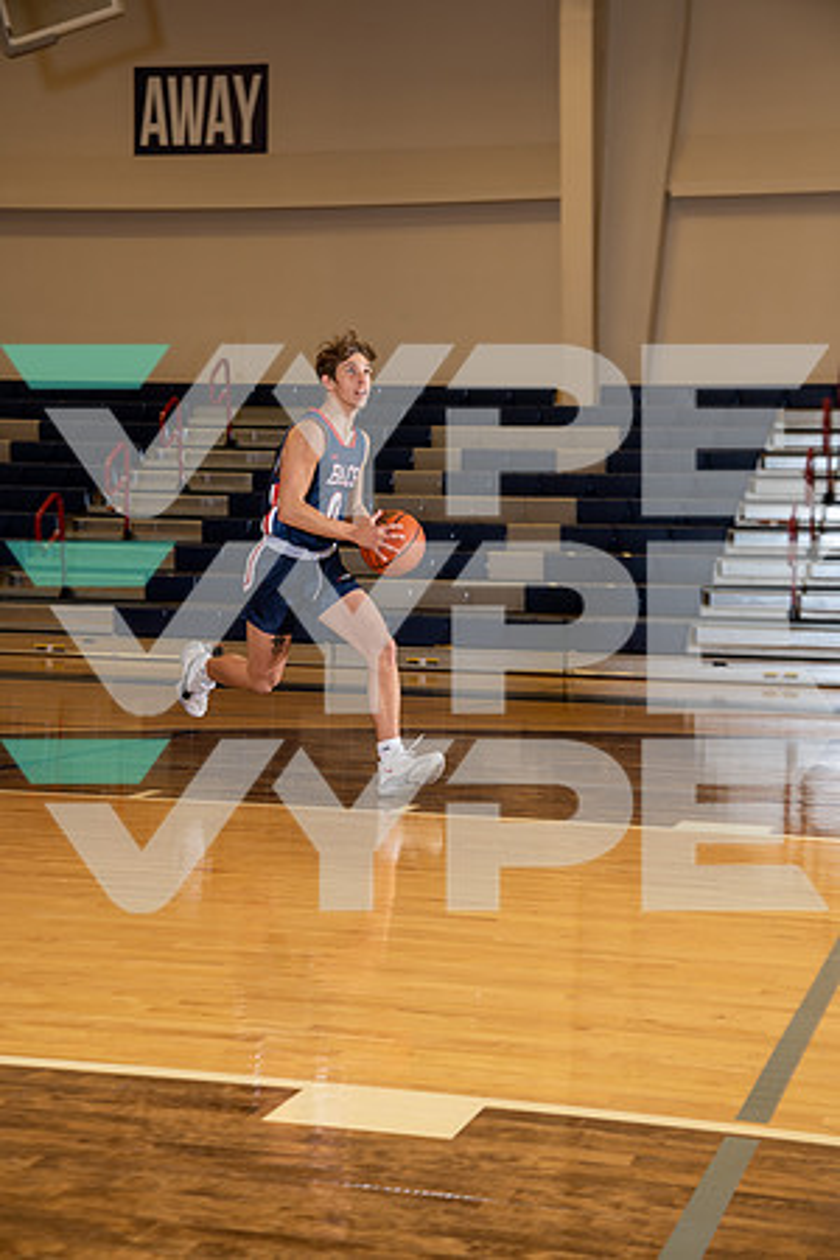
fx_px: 2170
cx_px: 420
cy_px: 630
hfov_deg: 21.9
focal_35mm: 62
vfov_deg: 32.4
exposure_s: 1/250
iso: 320
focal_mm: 62
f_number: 4
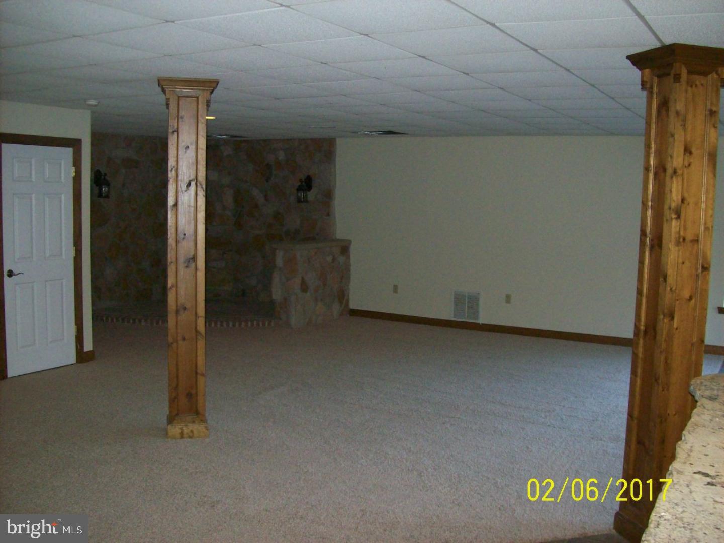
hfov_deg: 51.4
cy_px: 272
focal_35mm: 36
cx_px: 362
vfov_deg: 39.7
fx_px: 753
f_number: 2.7
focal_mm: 6
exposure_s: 1/64
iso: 200
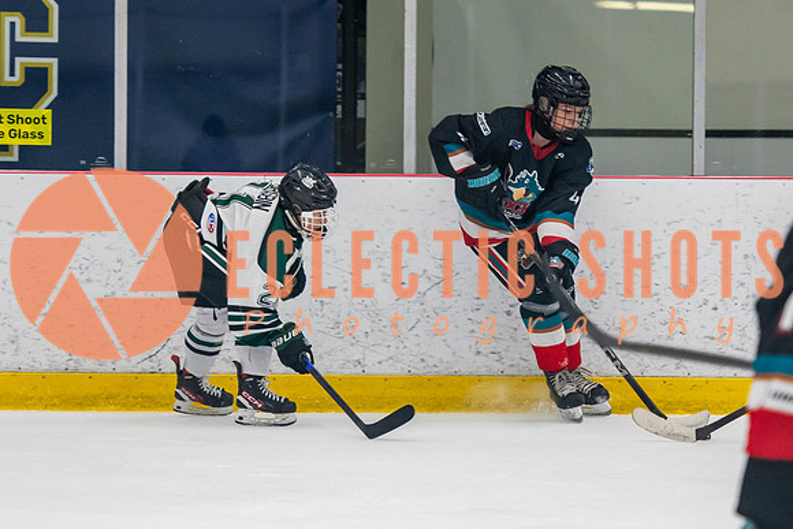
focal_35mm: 279
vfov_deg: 4.9
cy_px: 304
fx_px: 6157
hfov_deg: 7.4
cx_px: 359
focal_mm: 140
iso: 2000
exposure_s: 1/640
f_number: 3.2
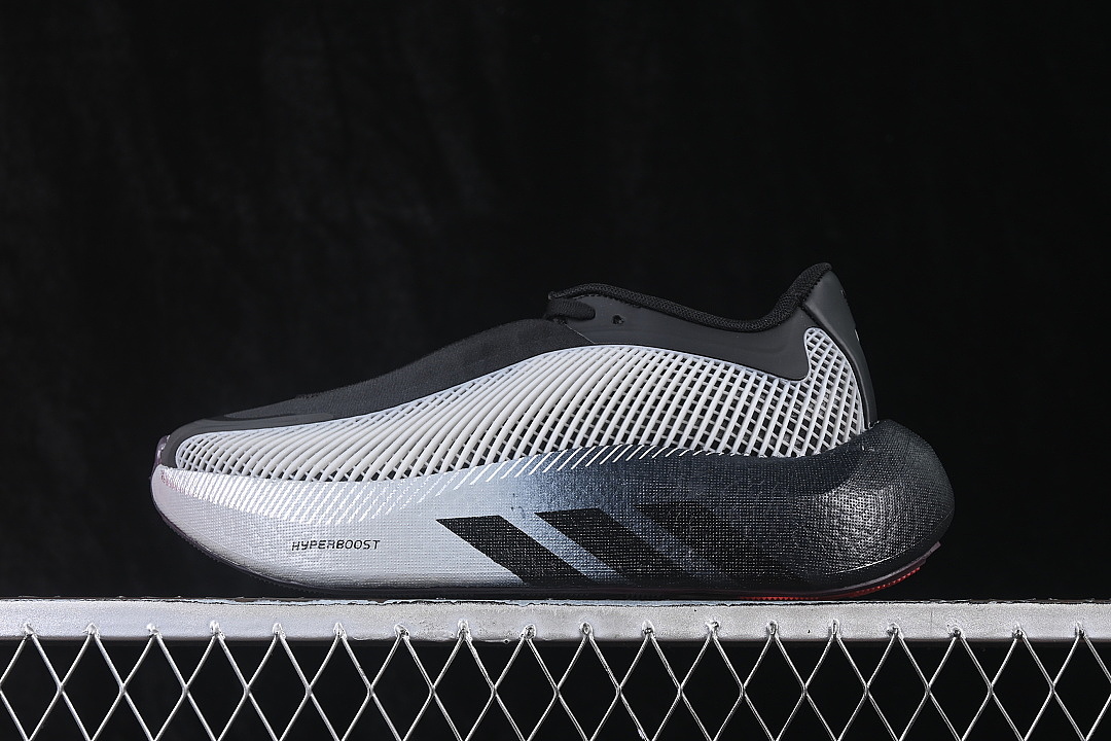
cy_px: 370
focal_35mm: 75
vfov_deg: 18.2
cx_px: 556
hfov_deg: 27.0
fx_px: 2314
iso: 160
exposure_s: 1/60
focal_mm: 50
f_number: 6.3
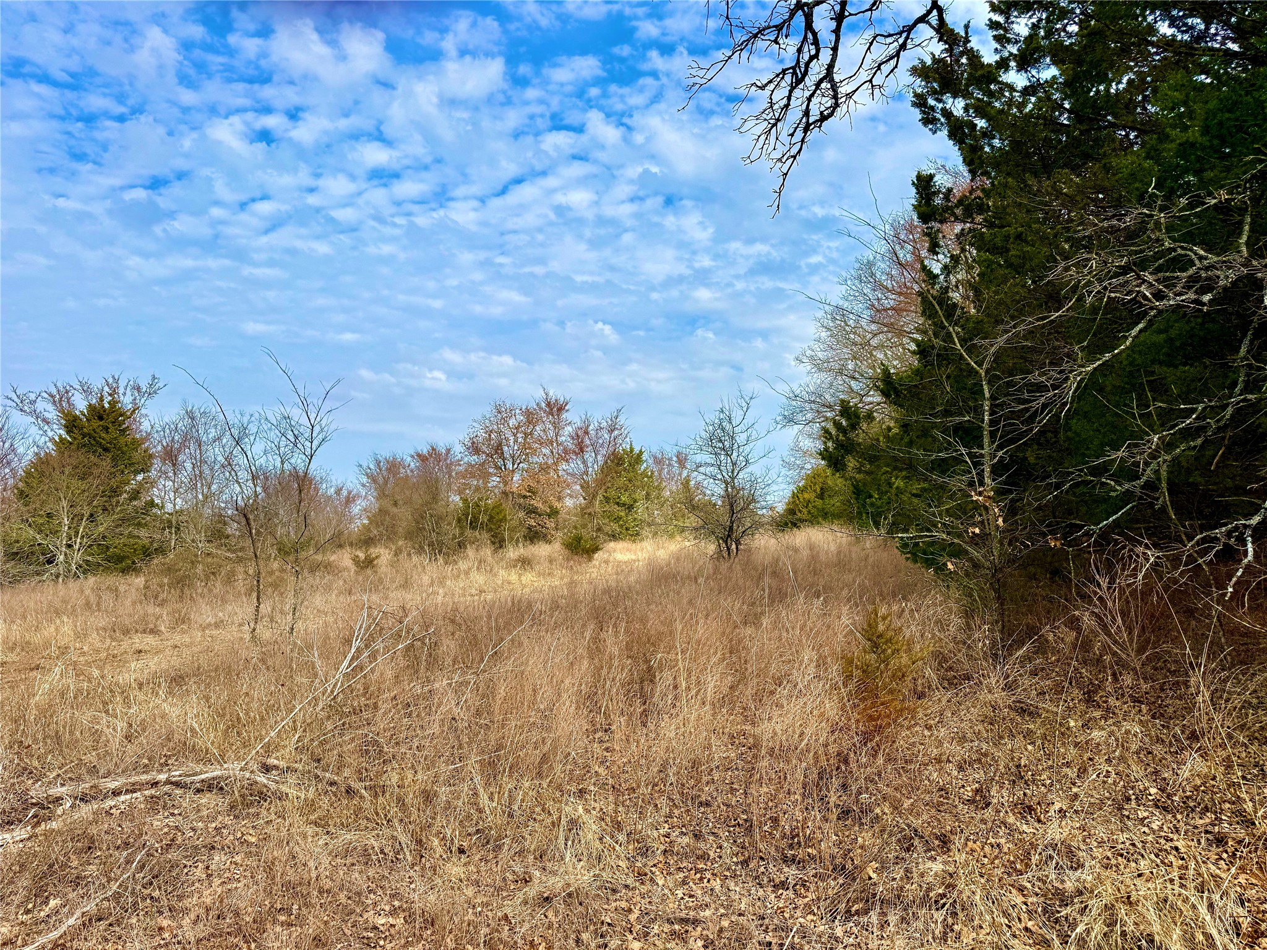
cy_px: 475
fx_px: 878
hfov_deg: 71.6
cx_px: 634
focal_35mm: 24
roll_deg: -1.4
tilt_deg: +5.3
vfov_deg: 56.8
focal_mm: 6.76
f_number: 1.78
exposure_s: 1/5319
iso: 80
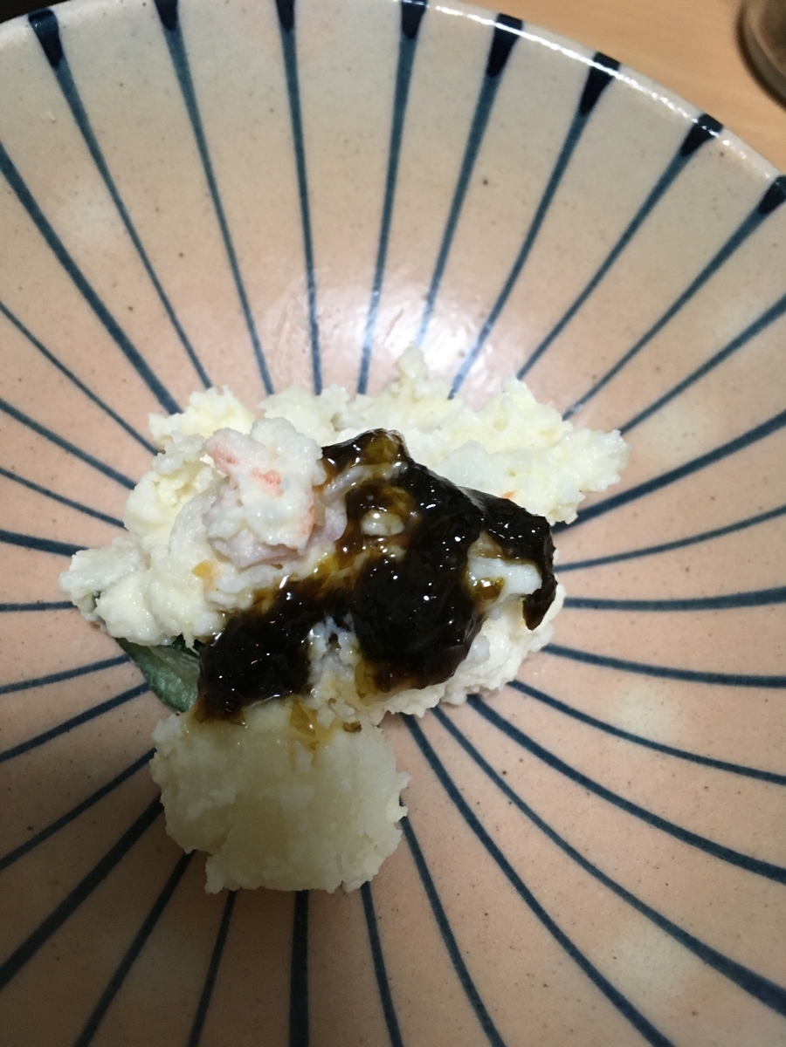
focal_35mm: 29
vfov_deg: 61.7
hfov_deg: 48.2
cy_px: 524
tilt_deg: -66.5
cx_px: 393
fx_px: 878
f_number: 2.2
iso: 125
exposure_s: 1/30
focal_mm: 4.15
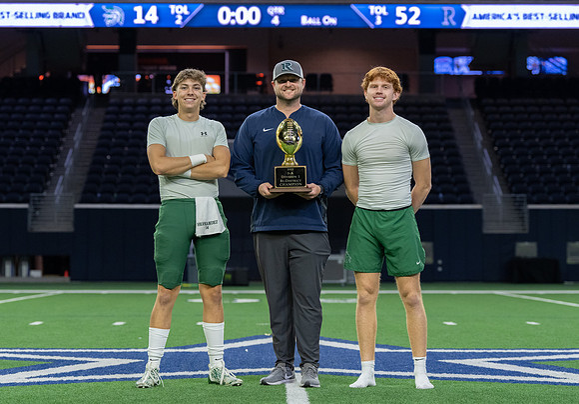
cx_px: 280
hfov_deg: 19.2
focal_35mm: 105
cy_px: 203
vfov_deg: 13.4
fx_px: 1715
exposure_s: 1/320
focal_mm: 92
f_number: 3.5
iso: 2500
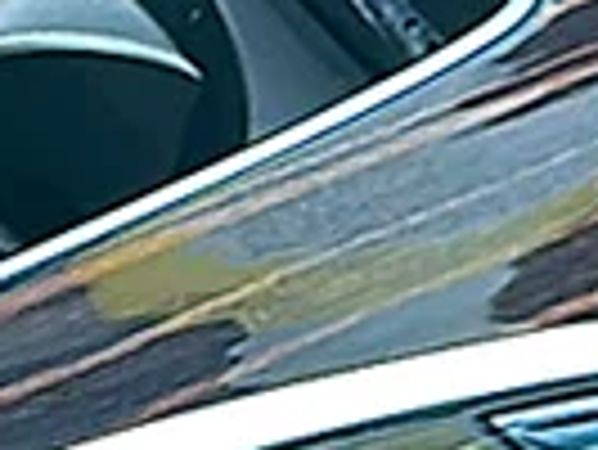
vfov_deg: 7.0
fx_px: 3631
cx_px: -751
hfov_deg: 8.7
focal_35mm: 210
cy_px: -128
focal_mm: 6.86
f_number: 1.78
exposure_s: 1/80
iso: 125
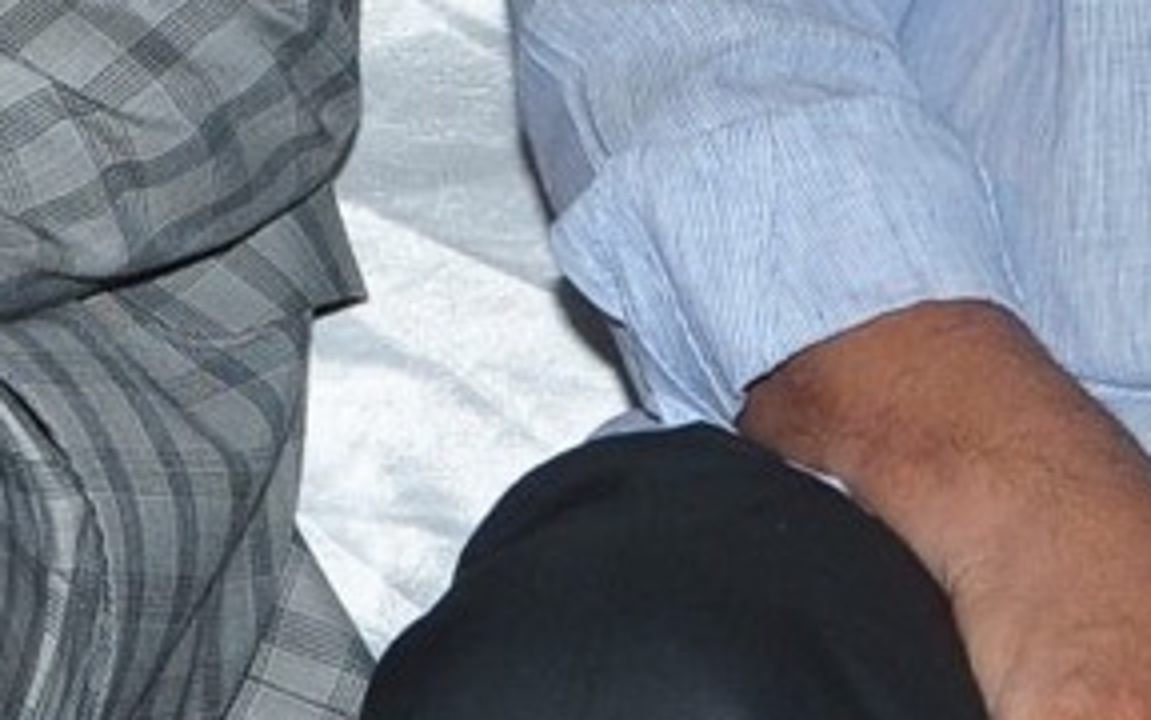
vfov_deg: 3.3
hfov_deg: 5.2
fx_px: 12547
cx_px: 96
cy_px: -628
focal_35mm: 400
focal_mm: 58
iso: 400
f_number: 11
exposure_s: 1/125
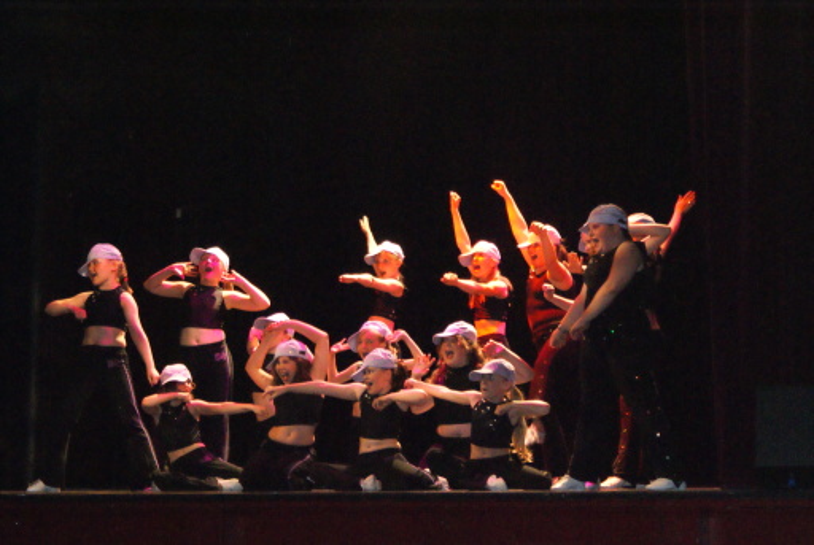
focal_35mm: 105
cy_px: 272
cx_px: 407
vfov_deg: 13.1
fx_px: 2378
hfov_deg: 19.4
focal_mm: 70
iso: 3200
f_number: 5.6
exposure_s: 1/125
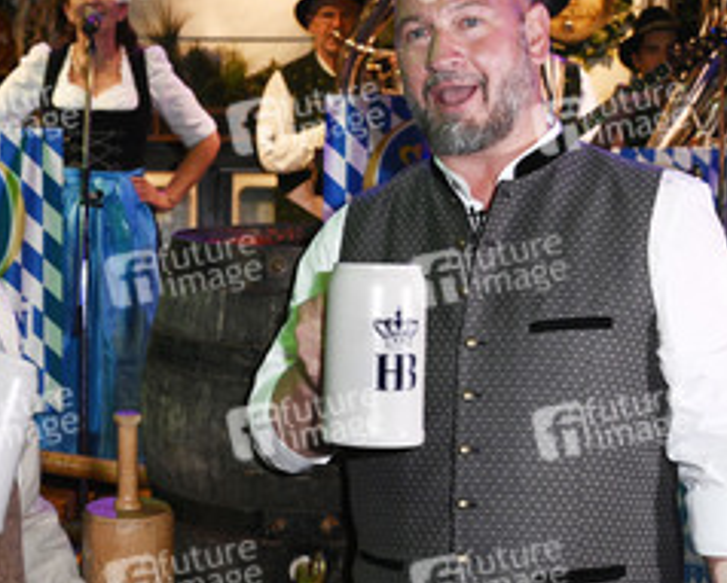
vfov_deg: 21.6
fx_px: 1530
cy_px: 348
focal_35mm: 71
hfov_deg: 26.5
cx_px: 225
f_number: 5.6
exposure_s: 1/200
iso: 3200
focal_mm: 40
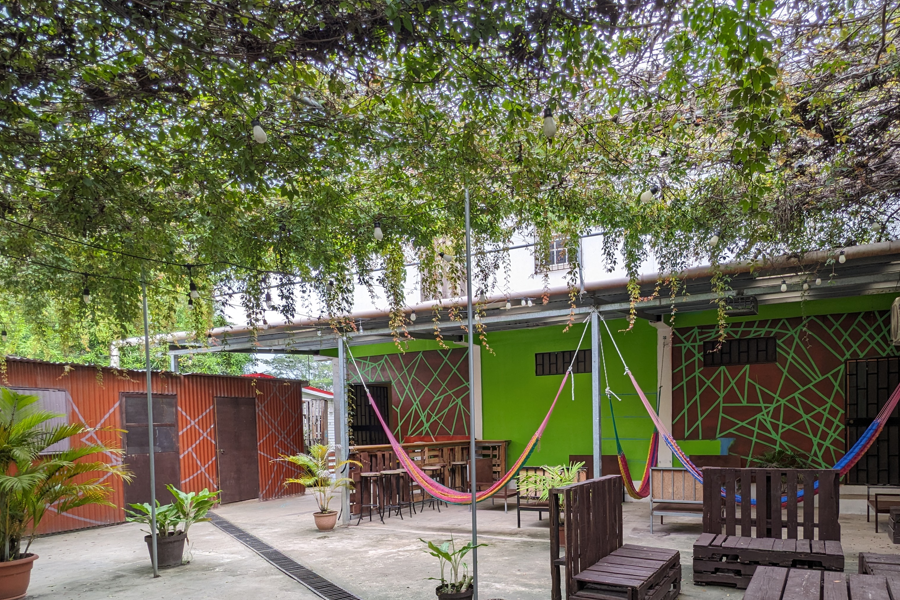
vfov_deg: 54.9
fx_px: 550
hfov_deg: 77.6
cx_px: 544
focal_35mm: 22
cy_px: 439
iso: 34
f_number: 2.2
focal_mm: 2.22
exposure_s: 1/195
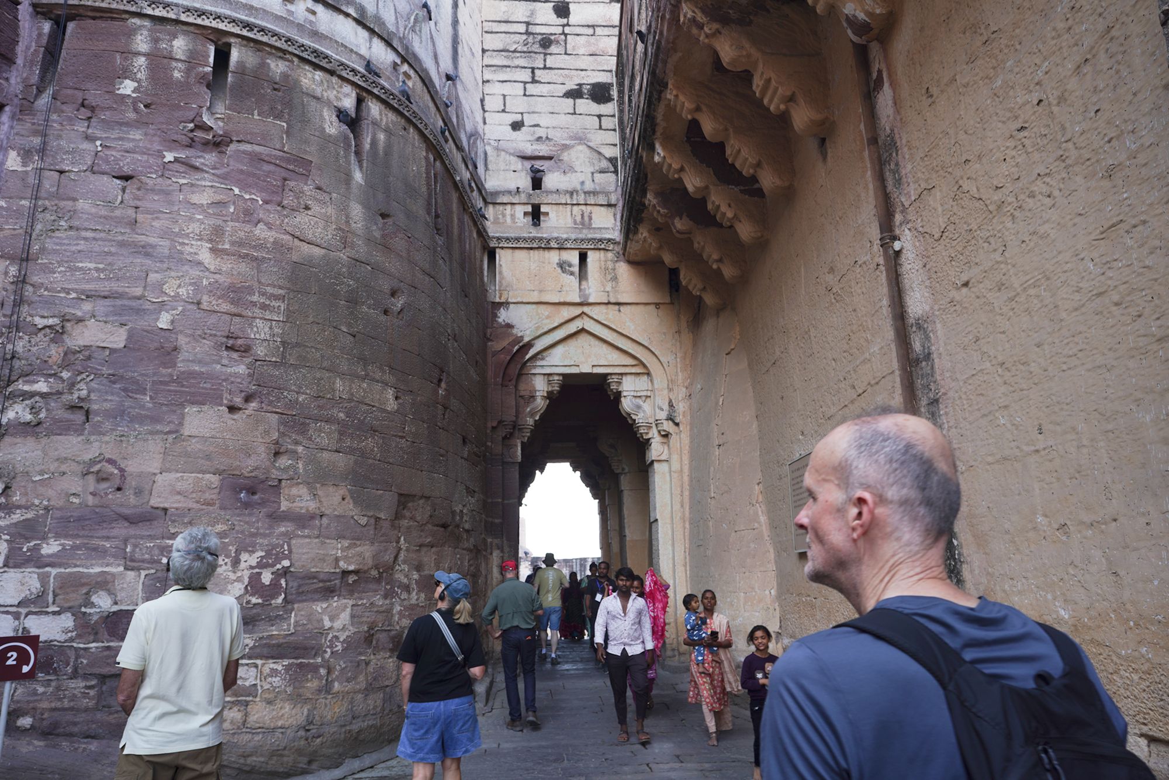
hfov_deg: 73.7
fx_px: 779
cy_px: 390
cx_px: 584
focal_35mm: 24
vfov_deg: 53.1
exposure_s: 1/100
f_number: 6.3
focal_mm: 24
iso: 100
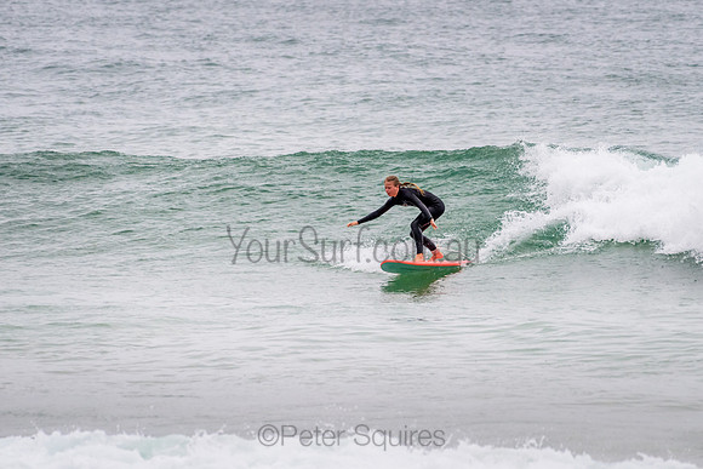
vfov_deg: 2.2
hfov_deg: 3.4
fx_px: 11979
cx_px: 395
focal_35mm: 613
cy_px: 220
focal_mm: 500
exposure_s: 1/1000
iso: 800
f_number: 5.6
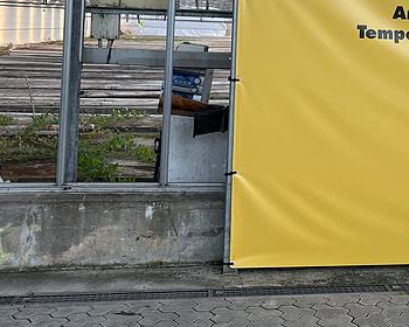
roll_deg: -1.2
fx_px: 702
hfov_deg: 31.7
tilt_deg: +1.0
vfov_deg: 25.2
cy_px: 16
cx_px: 323
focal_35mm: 58
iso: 80
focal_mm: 5.1
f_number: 1.6
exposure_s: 1/121
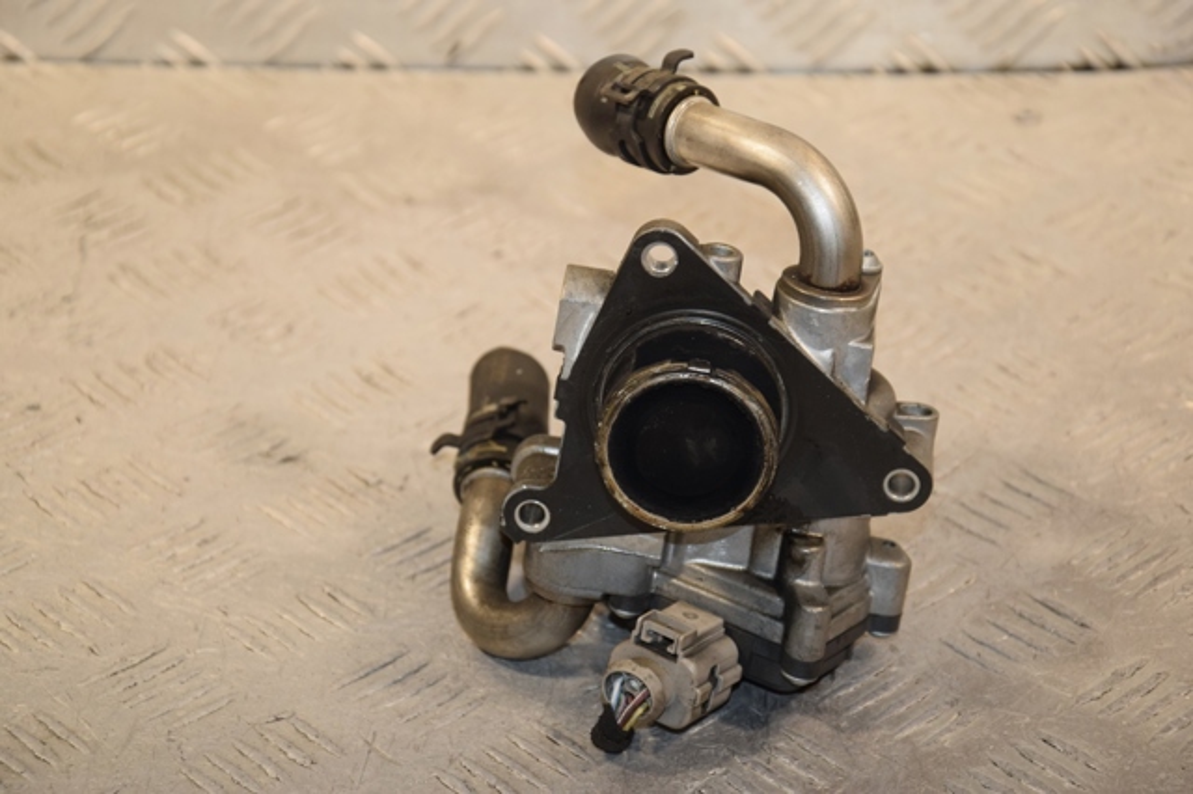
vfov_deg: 11.4
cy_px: 397
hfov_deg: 17.1
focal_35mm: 120
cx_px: 596
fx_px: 3974
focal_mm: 80
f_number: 6.3
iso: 800
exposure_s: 1/200
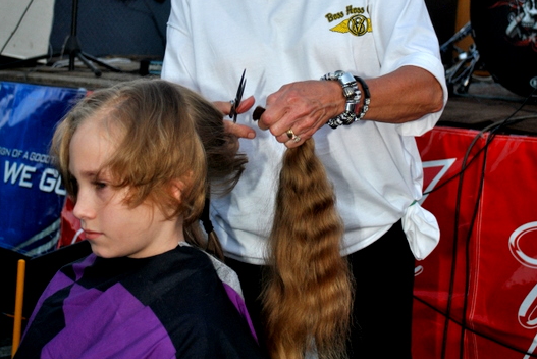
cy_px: 46
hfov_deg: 25.4
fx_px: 1190
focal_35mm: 80
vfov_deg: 16.9
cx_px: 272
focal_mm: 35
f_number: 5
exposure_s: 1/100
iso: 200
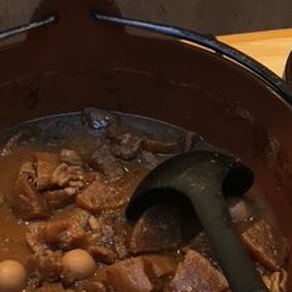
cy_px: 320
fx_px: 706
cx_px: 53
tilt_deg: -57.7
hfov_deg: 23.0
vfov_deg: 22.1
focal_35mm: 74
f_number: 2.2
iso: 64
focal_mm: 4.15
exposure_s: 1/30
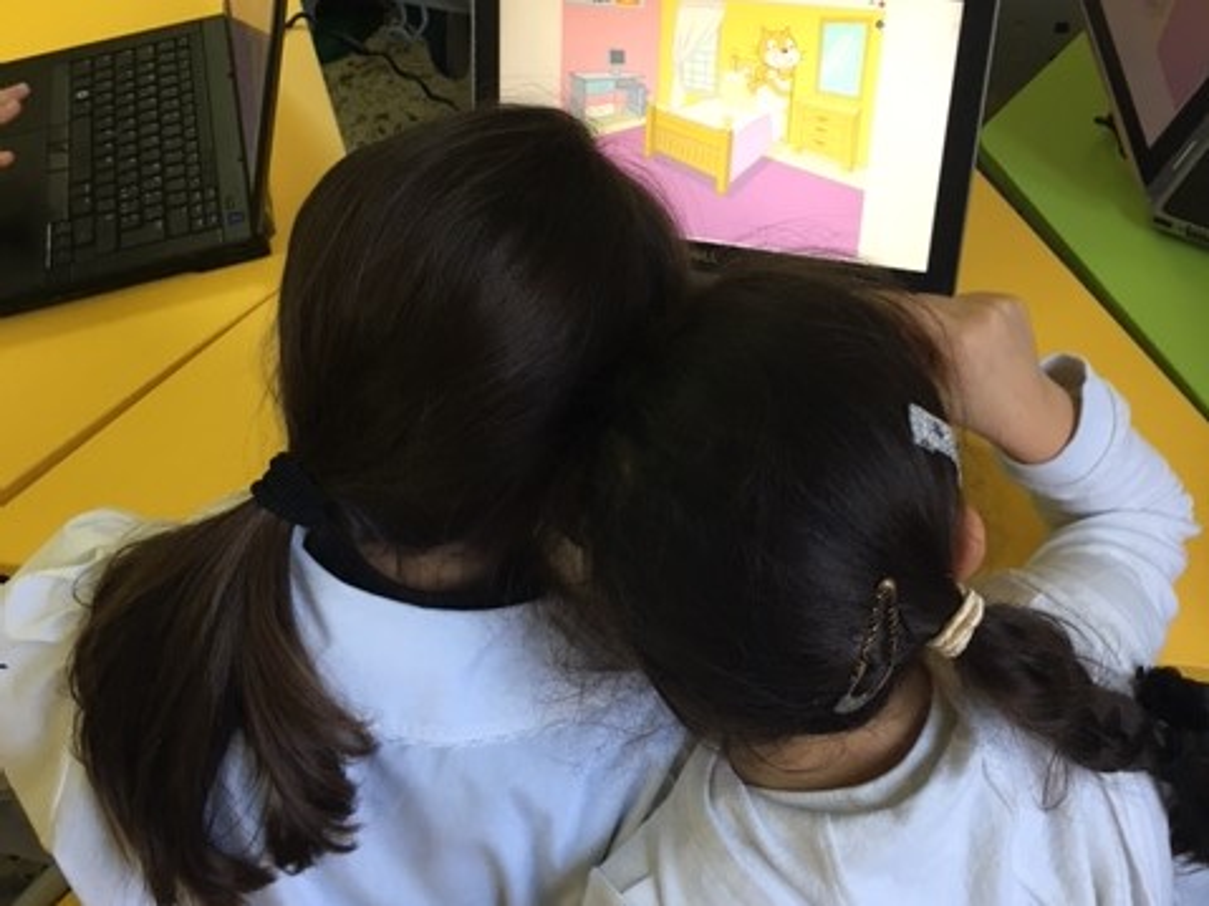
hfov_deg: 61.7
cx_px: 604
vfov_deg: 48.2
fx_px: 1013
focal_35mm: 29
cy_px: 453
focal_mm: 4.15
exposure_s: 1/33
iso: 50
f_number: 2.2
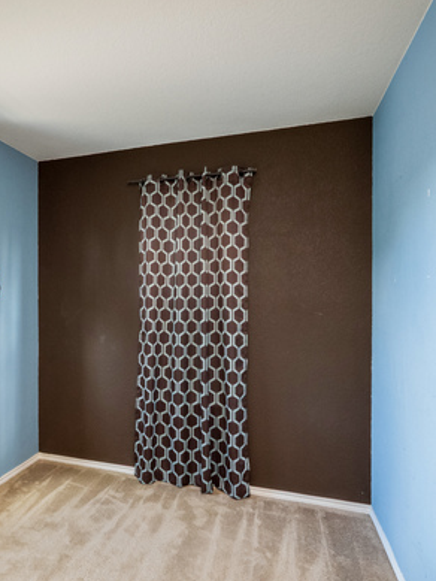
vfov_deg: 71.5
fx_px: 403
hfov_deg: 54.2
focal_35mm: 24
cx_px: 110
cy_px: 306
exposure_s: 1/250
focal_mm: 7
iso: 500
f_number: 5
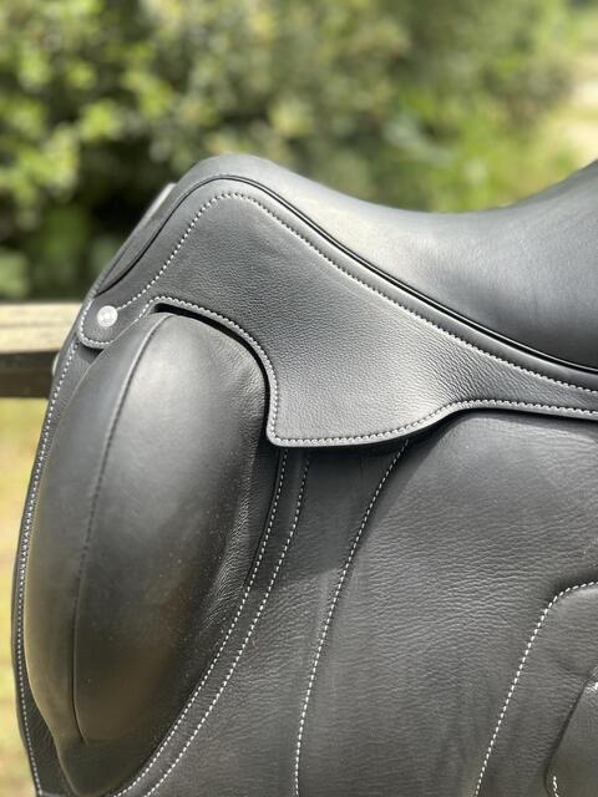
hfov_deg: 53.1
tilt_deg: -30.3
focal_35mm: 26
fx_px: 599
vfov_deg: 67.3
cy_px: 398
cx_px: 299
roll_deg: +9.8
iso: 50
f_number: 1.5
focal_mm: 5.7
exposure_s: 1/808
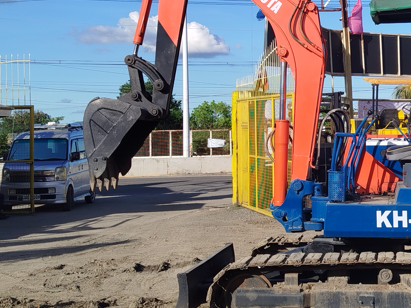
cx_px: 308
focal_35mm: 74
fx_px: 879
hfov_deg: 26.0
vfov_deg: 19.8
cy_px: 100
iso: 50
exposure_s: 1/959
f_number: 1.7
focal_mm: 5.31
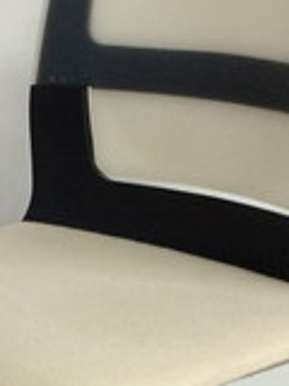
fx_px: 1380
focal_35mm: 124
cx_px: 116
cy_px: 356
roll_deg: +2.5
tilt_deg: -17.1
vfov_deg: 15.7
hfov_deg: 11.9
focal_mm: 4.15
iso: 160
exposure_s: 1/33
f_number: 2.2
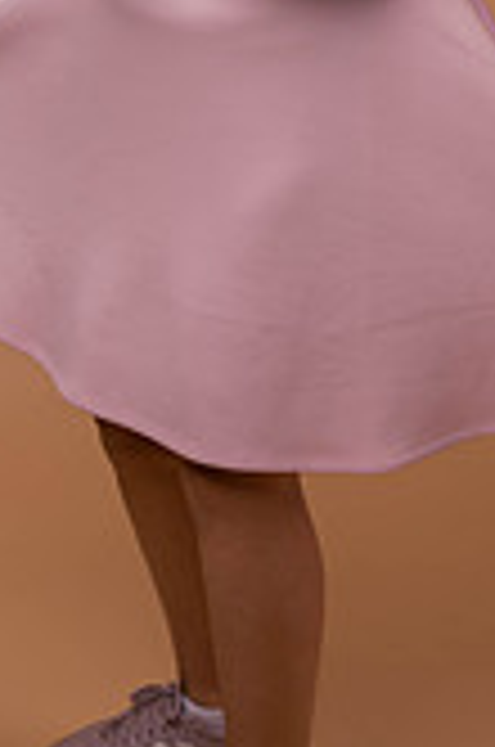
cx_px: 270
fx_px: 1802
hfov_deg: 15.6
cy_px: -36
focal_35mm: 87
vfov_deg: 22.3
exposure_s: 1/200
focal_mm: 32
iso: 64
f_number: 7.1
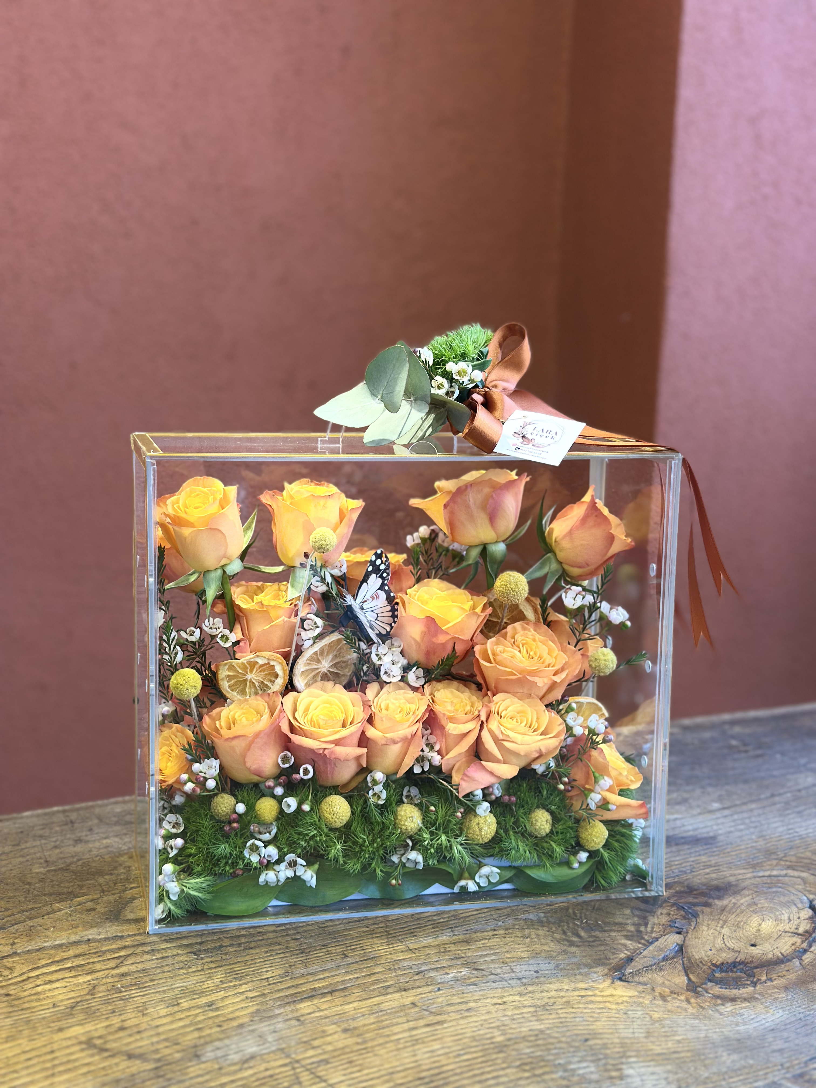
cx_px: 408
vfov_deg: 39.7
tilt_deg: -8.9
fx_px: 1509
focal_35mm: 48
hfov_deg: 30.3
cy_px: 544
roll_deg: -1.0
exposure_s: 1/121
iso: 100
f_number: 1.78
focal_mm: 6.86
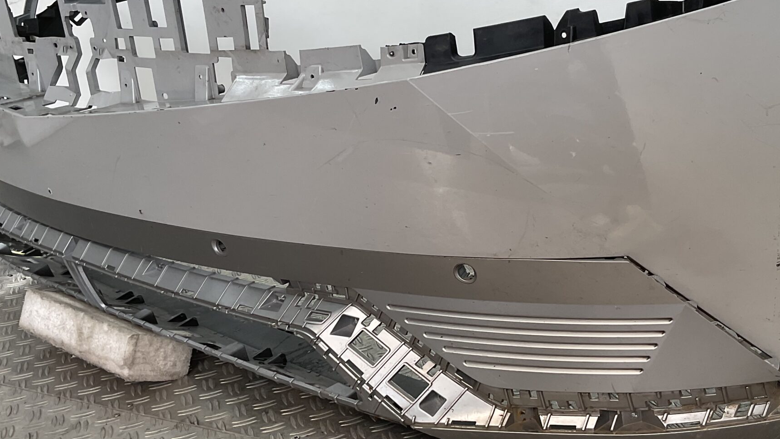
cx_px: 450
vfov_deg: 25.4
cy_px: 176
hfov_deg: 43.6
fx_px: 972
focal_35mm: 47
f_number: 1.8
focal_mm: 3
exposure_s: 1/156
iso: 16
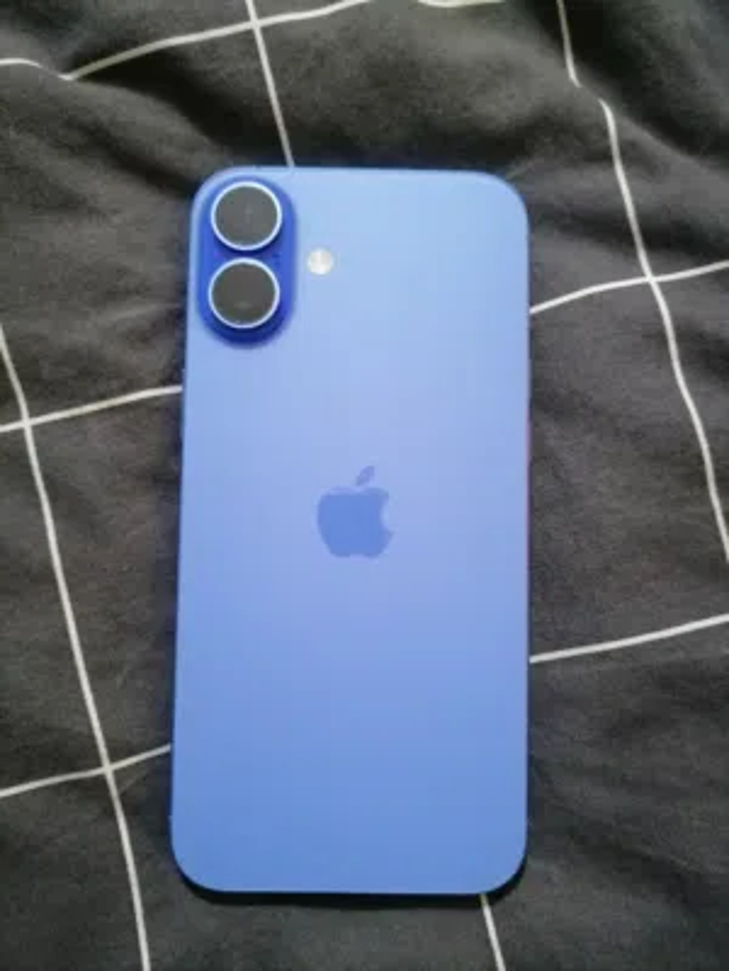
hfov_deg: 53.1
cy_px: 486
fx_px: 730
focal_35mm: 26
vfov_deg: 67.3
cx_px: 364
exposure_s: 1/25
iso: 1600
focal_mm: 5.4
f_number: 1.8
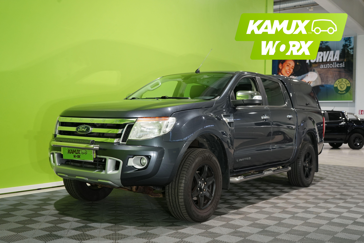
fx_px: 394
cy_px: 122
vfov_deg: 34.2
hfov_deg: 49.6
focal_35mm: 39
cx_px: 182
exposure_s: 1/30
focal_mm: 39
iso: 800
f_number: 5.6
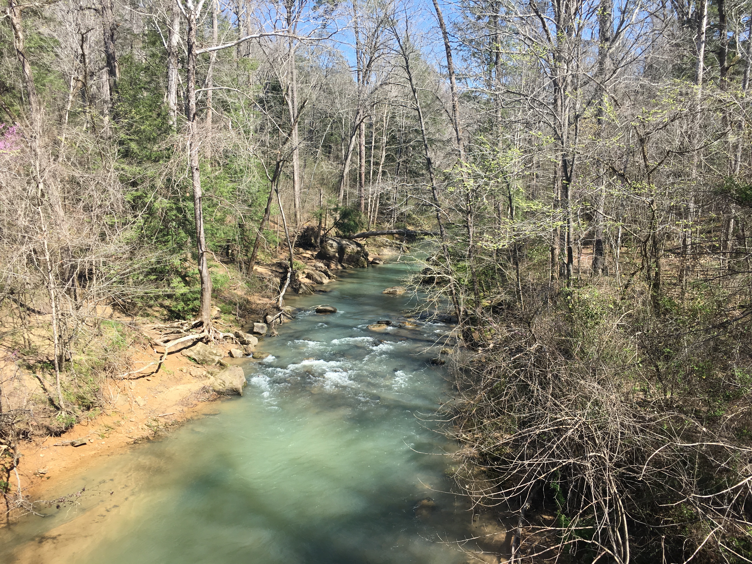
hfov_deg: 61.7
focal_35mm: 29
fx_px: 630
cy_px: 282
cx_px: 376
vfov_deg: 48.2
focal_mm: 4.15
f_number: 2.2
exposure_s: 1/635
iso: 25
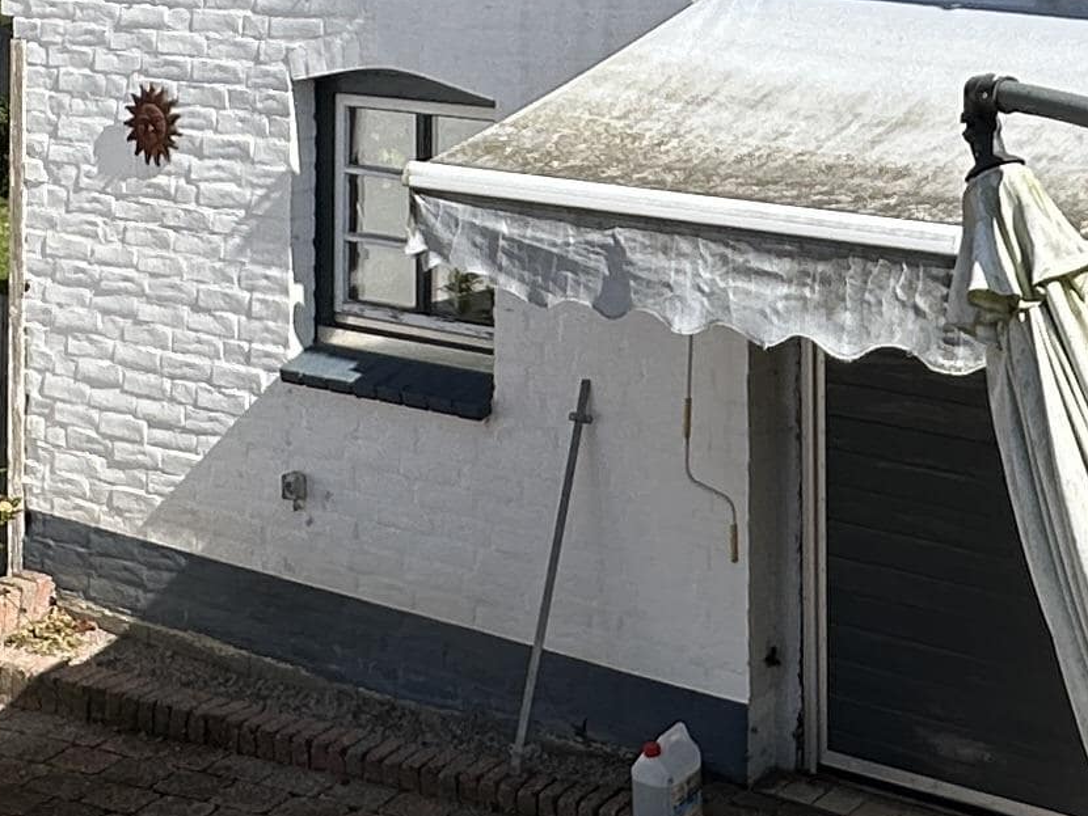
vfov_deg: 19.9
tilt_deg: +0.9
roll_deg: +0.4
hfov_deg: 28.1
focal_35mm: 68
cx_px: 818
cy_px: -233
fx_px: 2138
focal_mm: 2.22
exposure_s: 1/1289
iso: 50
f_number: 2.2
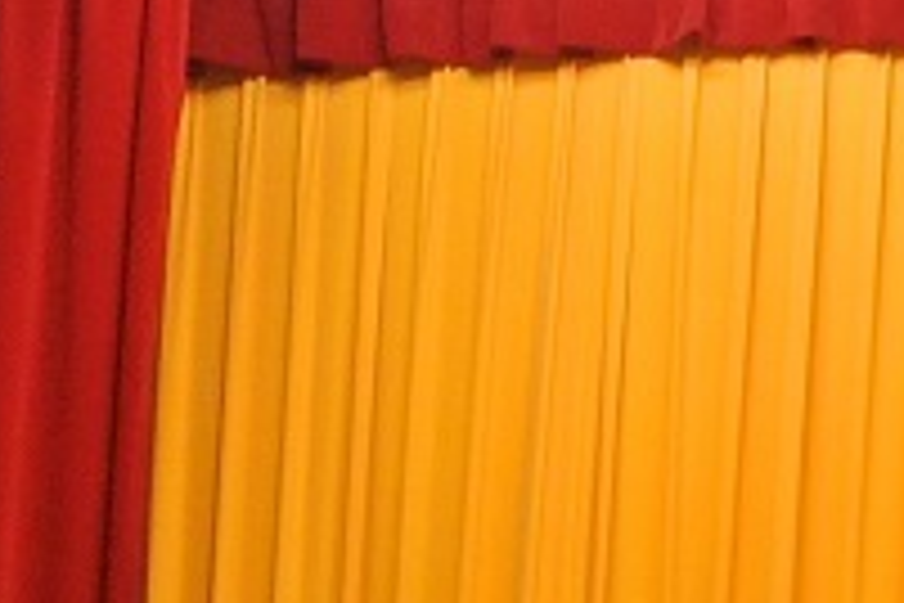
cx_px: 2042
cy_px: 1037
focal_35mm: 194
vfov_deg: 6.9
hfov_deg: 9.6
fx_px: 4871
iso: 720
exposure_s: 1/30
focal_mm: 14.5
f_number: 4
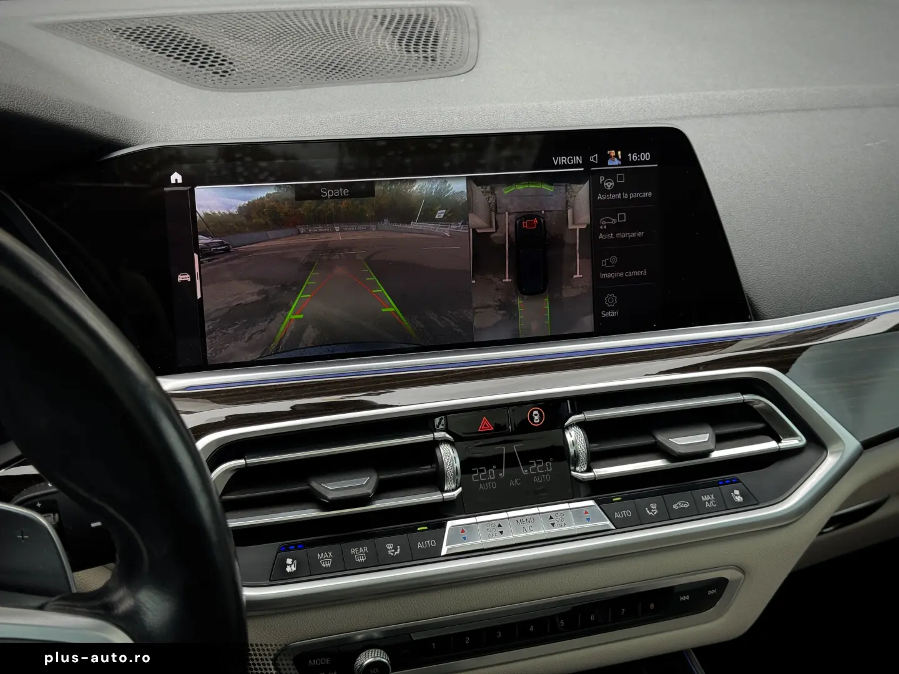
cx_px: 450
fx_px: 1247
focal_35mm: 48
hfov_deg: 39.7
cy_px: 337
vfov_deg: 30.3
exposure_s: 1/120
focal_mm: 6.76
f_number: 1.78
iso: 50
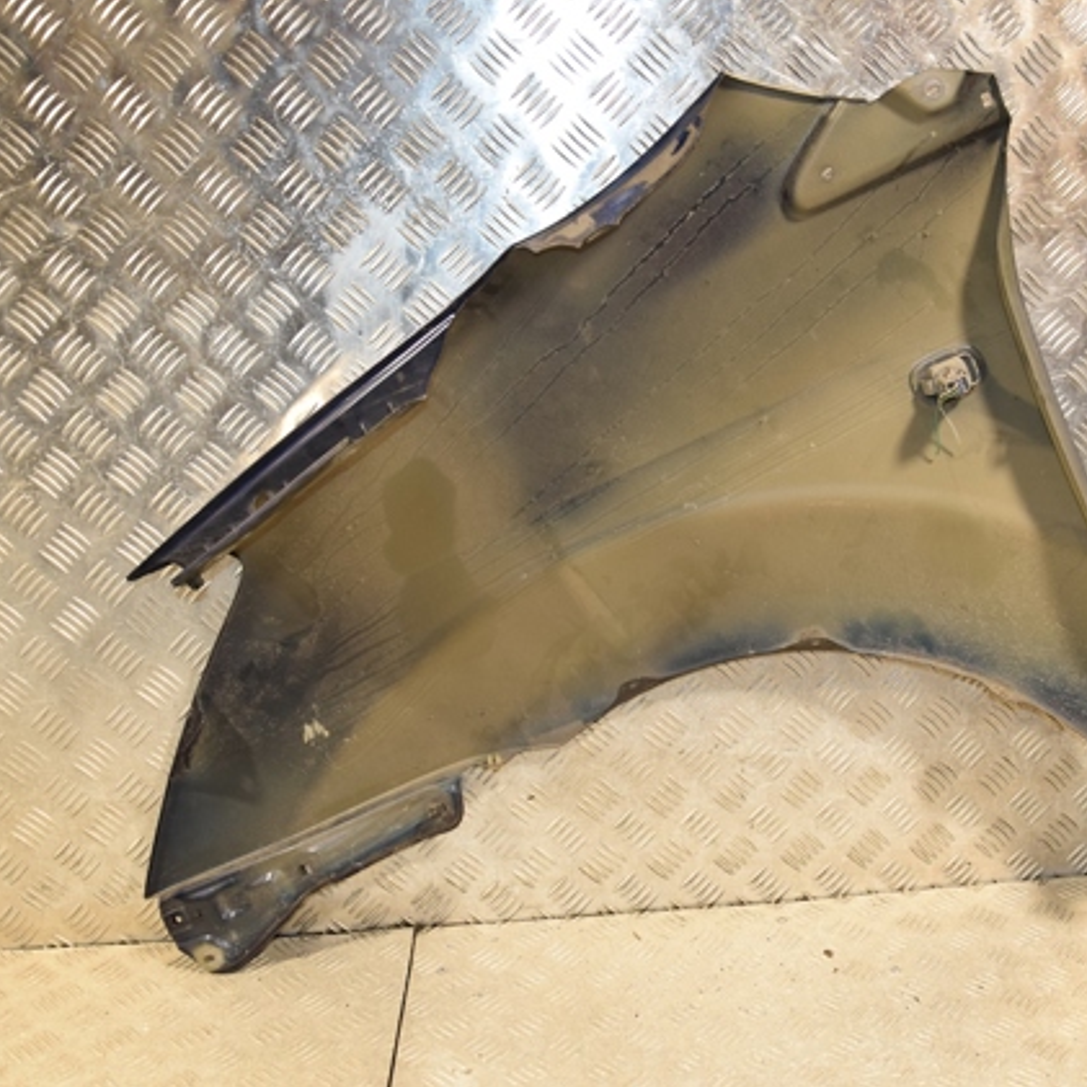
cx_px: 726
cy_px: 542
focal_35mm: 41
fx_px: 1444
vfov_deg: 41.3
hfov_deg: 40.7
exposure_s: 1/200
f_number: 5
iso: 800
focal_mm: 21
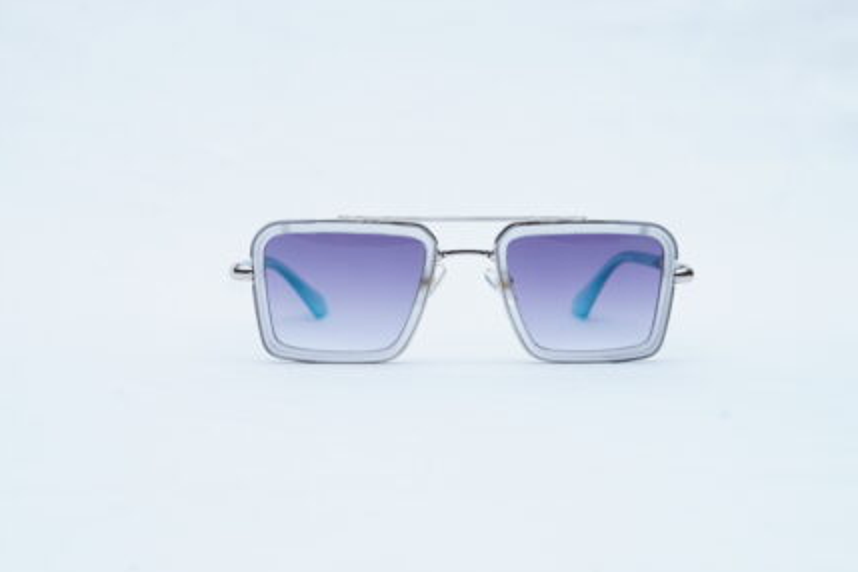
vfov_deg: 19.5
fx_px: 1668
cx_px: 468
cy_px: 266
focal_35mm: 70
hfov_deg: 28.8
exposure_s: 1/160
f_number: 9
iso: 200
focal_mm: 50
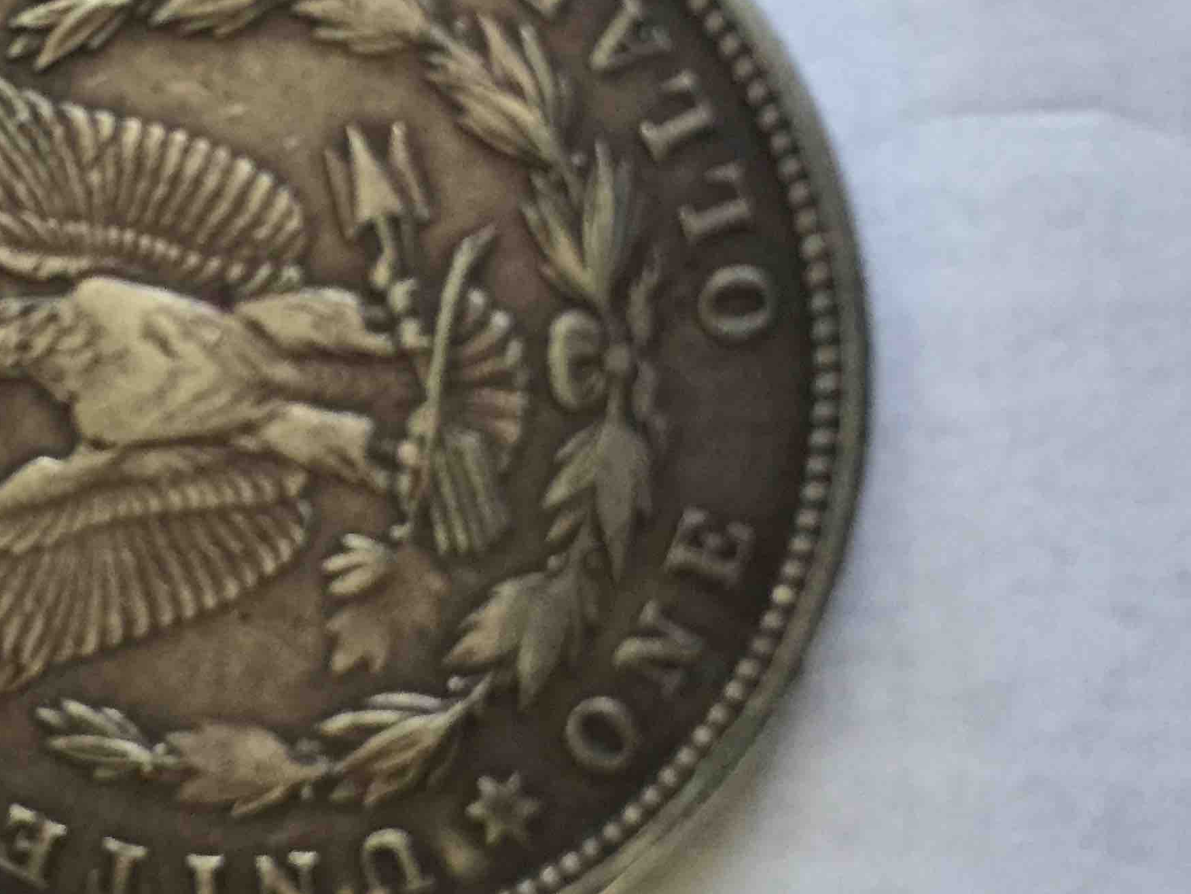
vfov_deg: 27.0
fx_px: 1858
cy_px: 416
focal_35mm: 54
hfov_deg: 33.7
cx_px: 126
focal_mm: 4.15
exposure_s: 1/30
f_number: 2.2
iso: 160
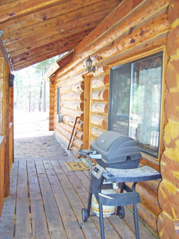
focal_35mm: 38
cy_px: 120
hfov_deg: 37.7
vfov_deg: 49.0
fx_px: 262
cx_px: 90
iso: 160
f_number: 2.8
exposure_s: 1/100
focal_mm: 6.3
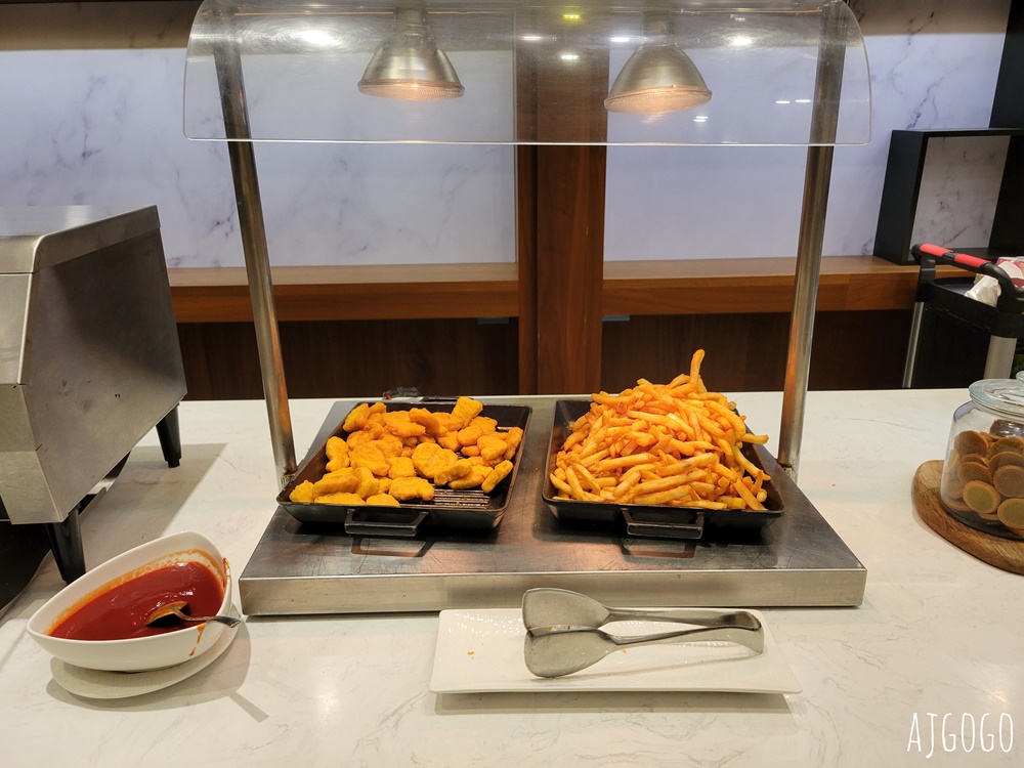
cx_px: 512
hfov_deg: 67.3
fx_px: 769
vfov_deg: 53.1
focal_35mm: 26
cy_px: 384
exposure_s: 1/120
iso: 200
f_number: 1.8
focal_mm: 5.4
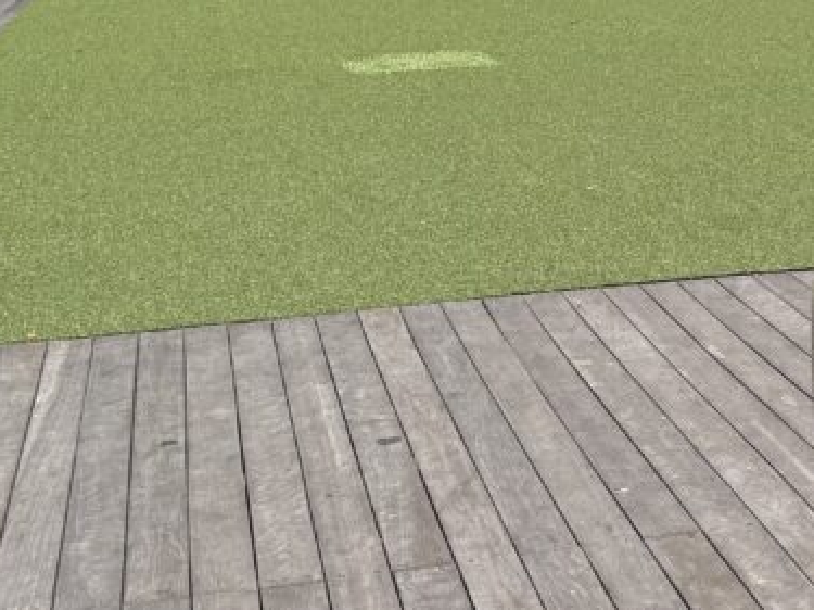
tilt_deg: +1.8
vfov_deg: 17.0
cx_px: 710
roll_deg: +3.7
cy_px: -156
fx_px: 1928
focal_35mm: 82
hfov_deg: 23.3
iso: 80
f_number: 1.78
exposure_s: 1/3802
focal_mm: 6.76
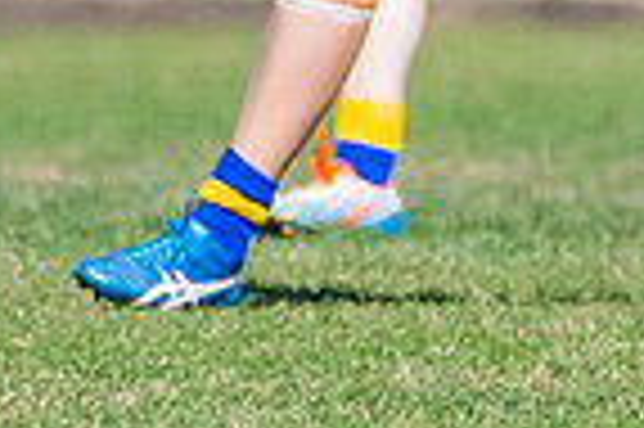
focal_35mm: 4087
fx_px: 73028
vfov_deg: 0.3
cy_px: -274
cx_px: 420
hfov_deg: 0.5
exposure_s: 1/1600
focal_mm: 600
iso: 800
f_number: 8
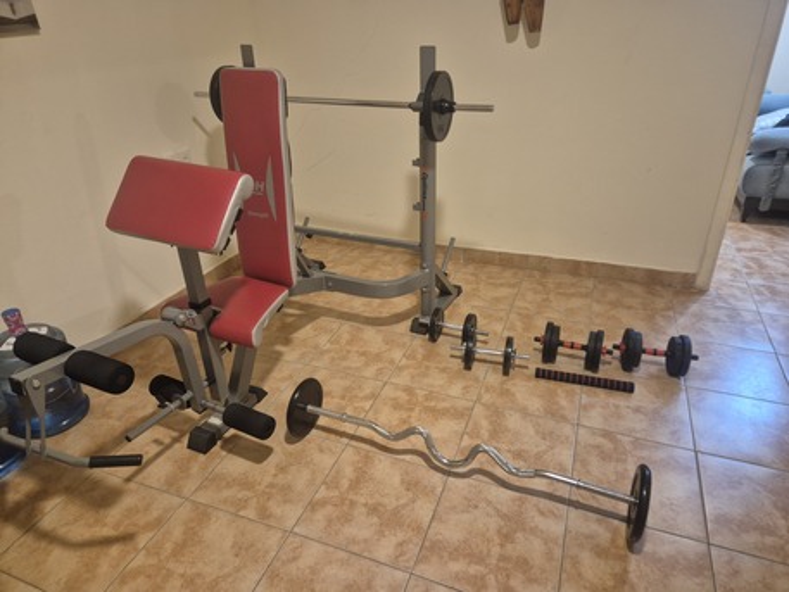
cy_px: 296
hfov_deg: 73.9
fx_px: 524
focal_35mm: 23
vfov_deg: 58.9
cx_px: 394
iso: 640
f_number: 1.8
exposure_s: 1/60
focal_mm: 5.4
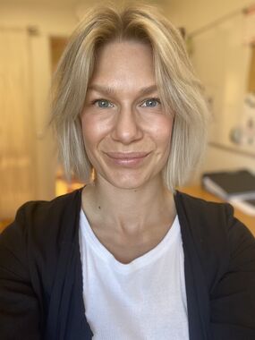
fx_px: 295
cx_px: 128
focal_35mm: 30
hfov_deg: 46.8
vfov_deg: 60.0
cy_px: 170
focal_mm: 2.71
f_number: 2.2
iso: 125
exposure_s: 1/60
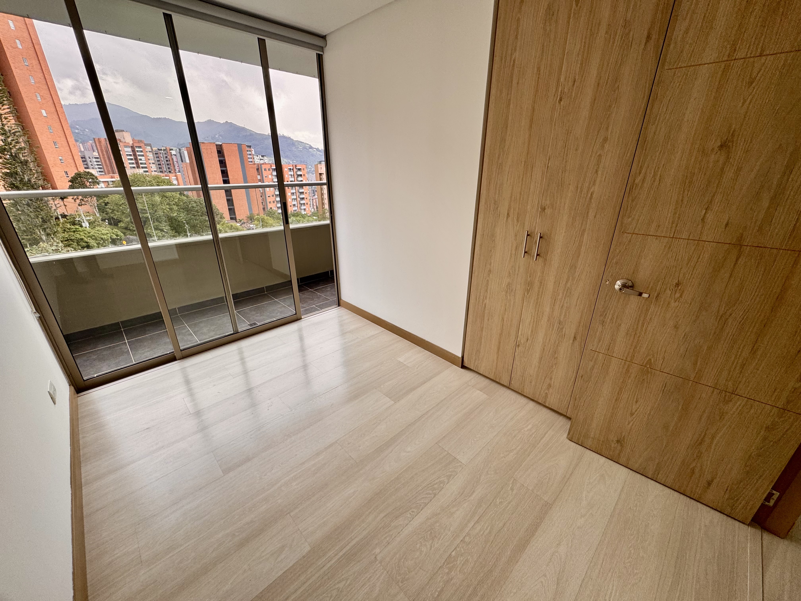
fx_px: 324
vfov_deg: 85.7
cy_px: 300
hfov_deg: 102.1
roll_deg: +0.4
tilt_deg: -22.6
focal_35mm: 14
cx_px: 400
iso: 50
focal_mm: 2.22
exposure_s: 1/99
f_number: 2.2
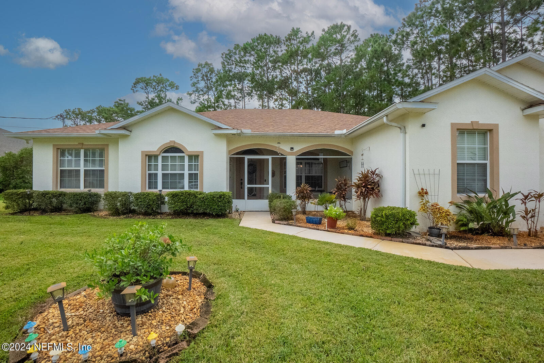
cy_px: 182
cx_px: 272
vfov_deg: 77.3
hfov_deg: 100.4
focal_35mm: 15
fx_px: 227
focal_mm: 10
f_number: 14
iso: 1600
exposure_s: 1/8000
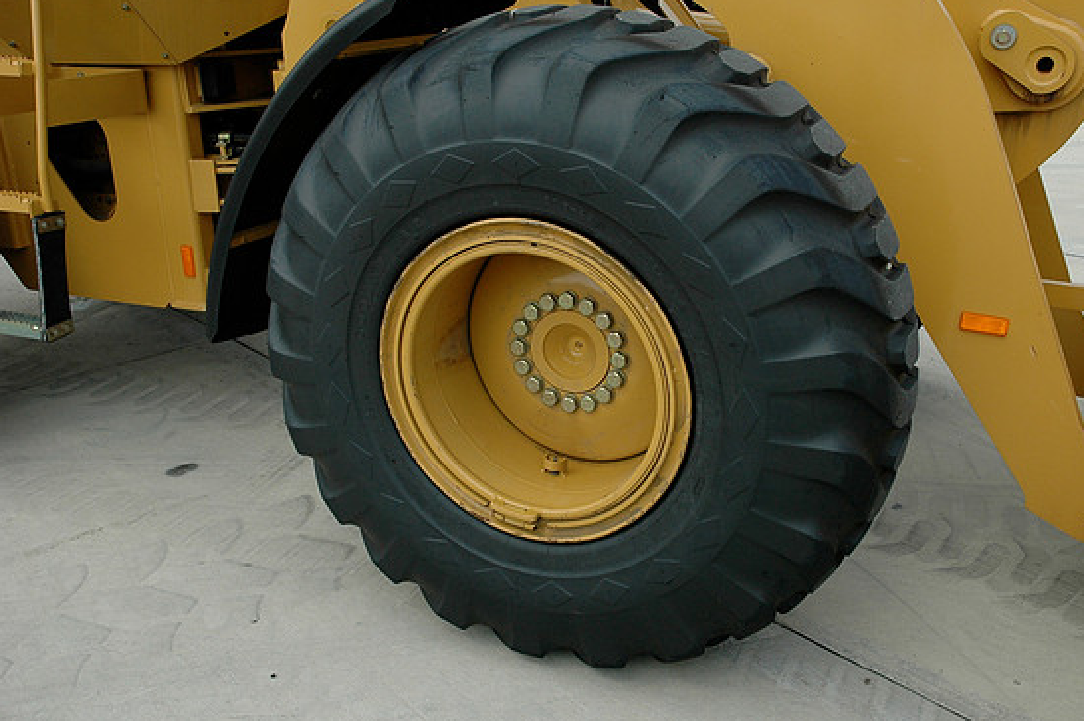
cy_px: 355
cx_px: 573
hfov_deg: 54.4
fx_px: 1053
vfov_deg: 37.8
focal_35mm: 35
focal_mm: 22
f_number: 10
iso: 400
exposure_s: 1/320
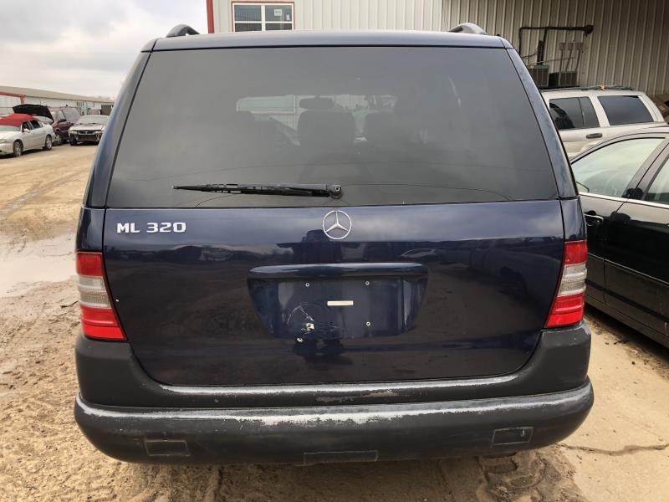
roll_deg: -1.4
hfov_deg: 63.4
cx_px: 334
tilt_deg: -12.9
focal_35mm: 28
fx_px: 541
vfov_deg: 49.7
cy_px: 251
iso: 40
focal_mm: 3.99
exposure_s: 1/120
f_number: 1.8
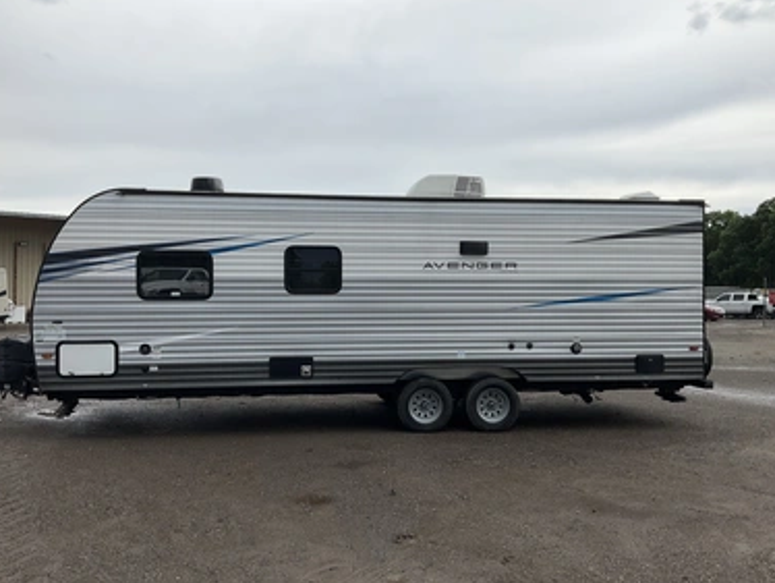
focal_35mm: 31
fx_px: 694
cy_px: 297
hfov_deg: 58.3
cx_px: 371
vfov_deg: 45.5
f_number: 1.8
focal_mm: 3
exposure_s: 1/1675
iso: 25
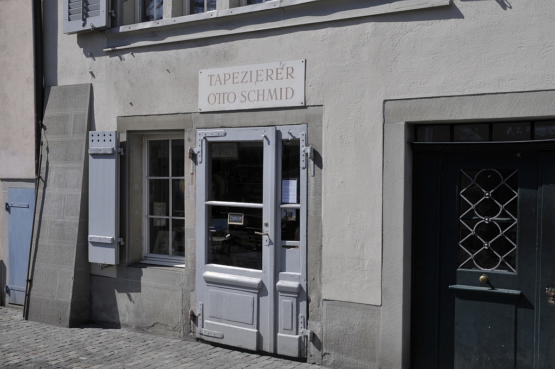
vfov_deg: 32.9
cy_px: 184
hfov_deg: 48.0
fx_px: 624
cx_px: 278
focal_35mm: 40
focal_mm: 27
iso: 200
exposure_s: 1/320
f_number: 11
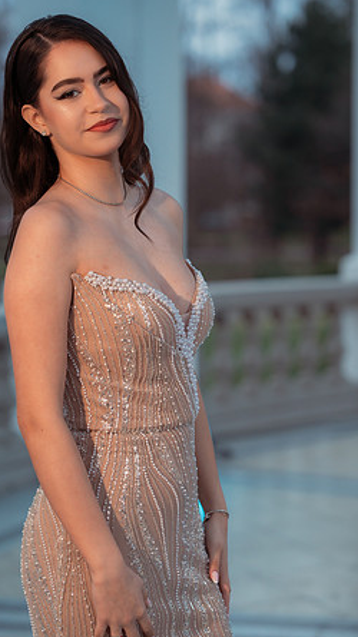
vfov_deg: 23.7
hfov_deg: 13.4
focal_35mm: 90
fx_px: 1520
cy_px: 316
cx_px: 163
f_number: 2.8
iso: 1600
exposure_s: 1/250
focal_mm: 85
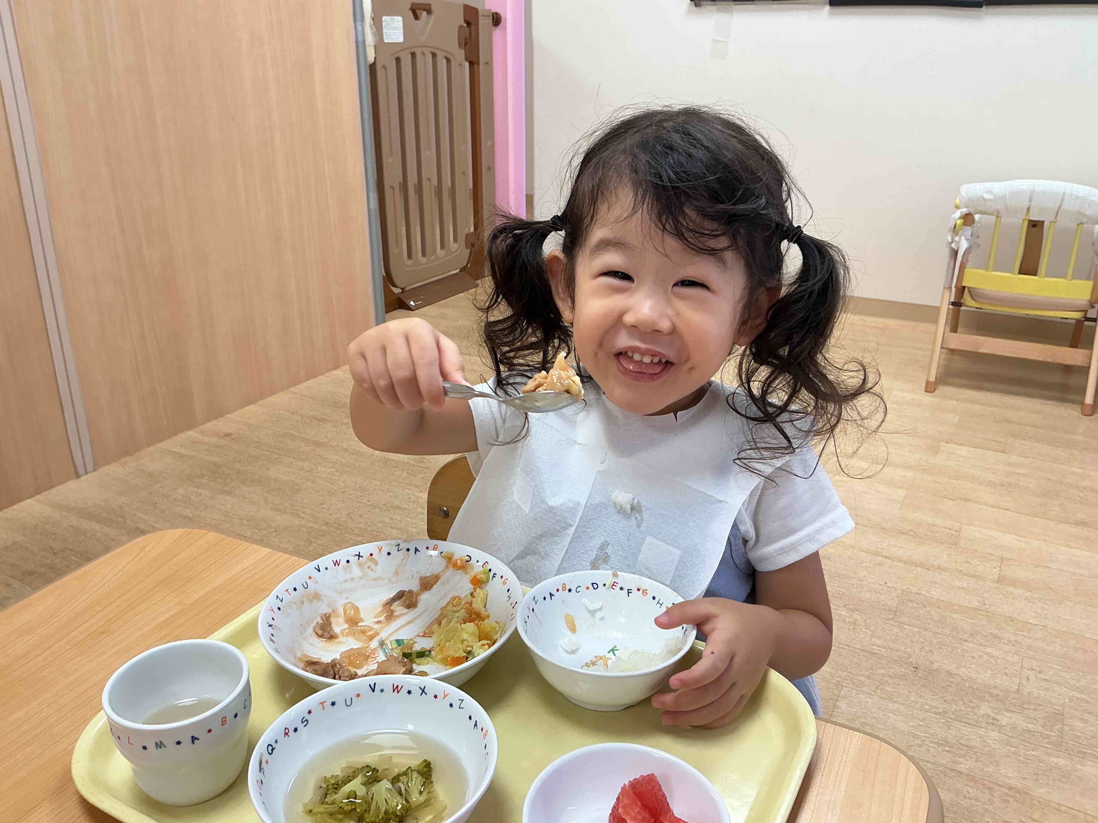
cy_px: 412
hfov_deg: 61.7
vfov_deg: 48.2
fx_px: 920
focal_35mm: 29
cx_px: 549
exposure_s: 1/100
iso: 25
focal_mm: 3
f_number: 1.8
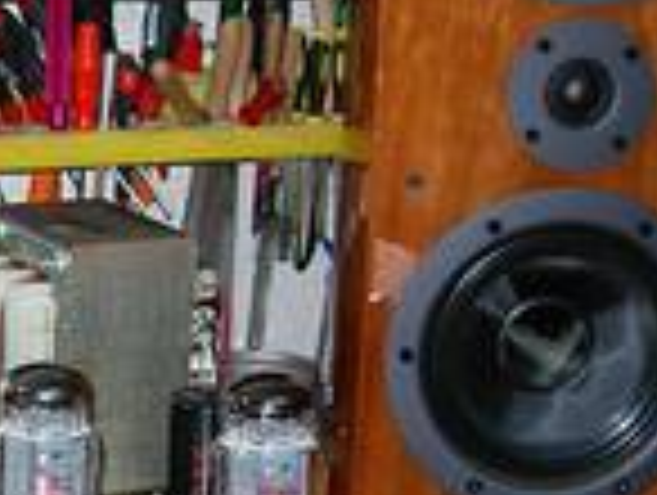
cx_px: 9
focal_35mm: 104
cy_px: 266
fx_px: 1977
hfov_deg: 18.4
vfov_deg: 14.3
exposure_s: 1/60.1
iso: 50
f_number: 2.8
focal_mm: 7.8
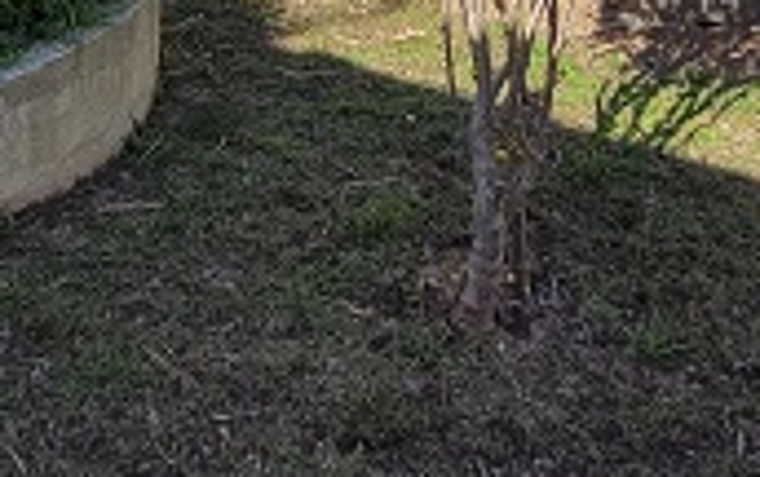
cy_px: -420
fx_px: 1327
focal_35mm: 64
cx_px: 256
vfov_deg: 16.5
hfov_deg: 31.7
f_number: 2.2
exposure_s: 1/1215
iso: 40
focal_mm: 1.74
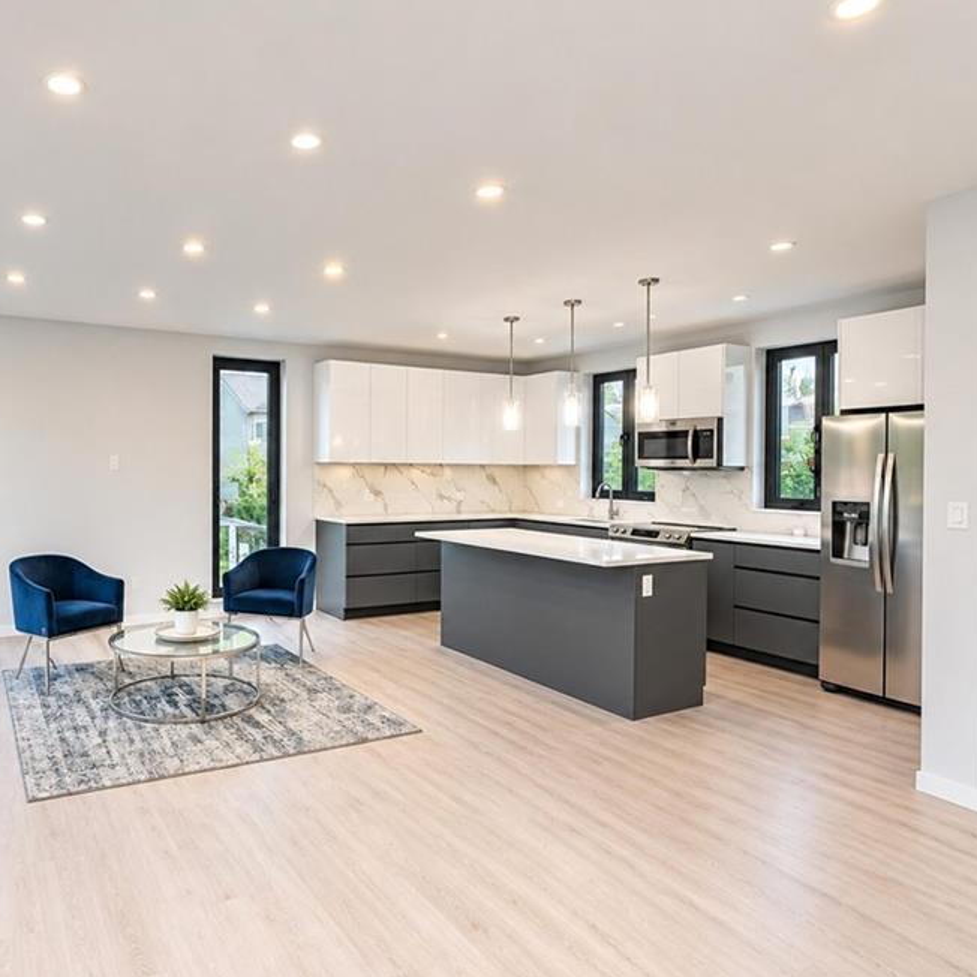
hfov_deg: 71.4
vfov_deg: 74.8
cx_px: 288
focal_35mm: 20
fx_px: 639
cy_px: 497
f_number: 8
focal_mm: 10
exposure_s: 1/60
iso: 2000
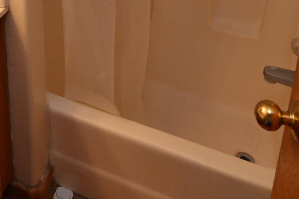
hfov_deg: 41.2
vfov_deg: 23.3
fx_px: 382
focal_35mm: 46
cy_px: -102
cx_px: 66
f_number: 4.5
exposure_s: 1/80
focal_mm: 10
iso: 400
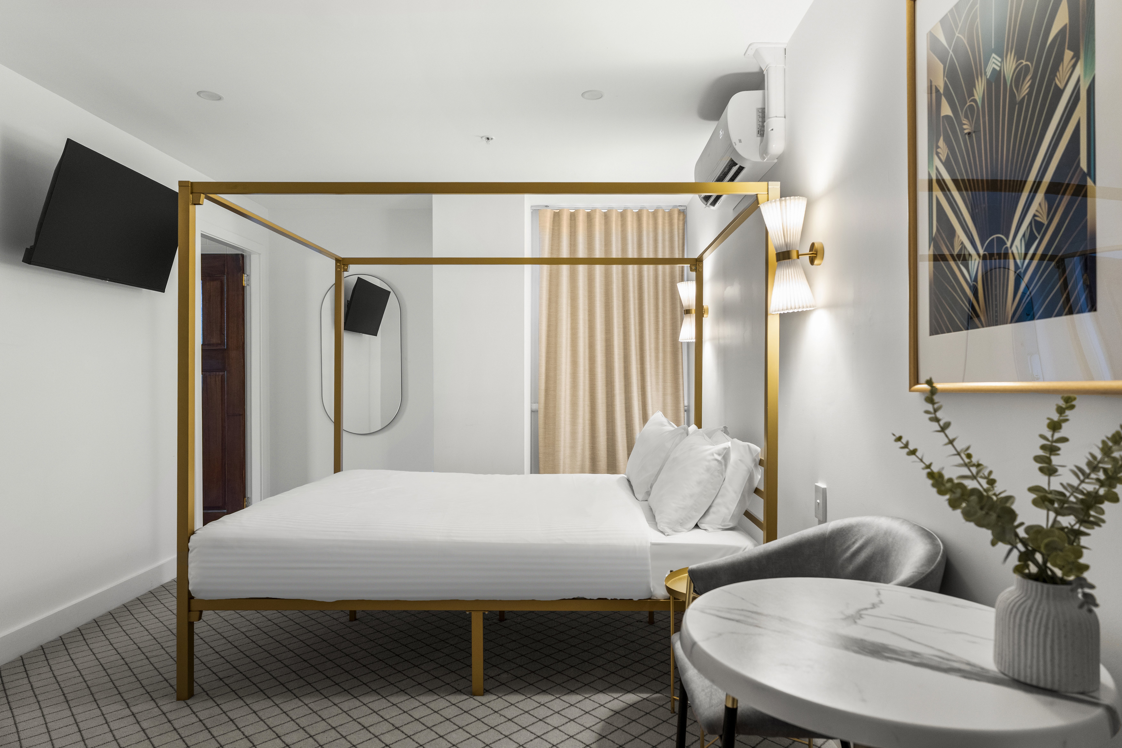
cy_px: 374
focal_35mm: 20
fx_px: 633
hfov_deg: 83.1
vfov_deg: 61.2
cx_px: 561
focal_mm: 20.3
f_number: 5.6
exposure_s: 1/10
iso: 800
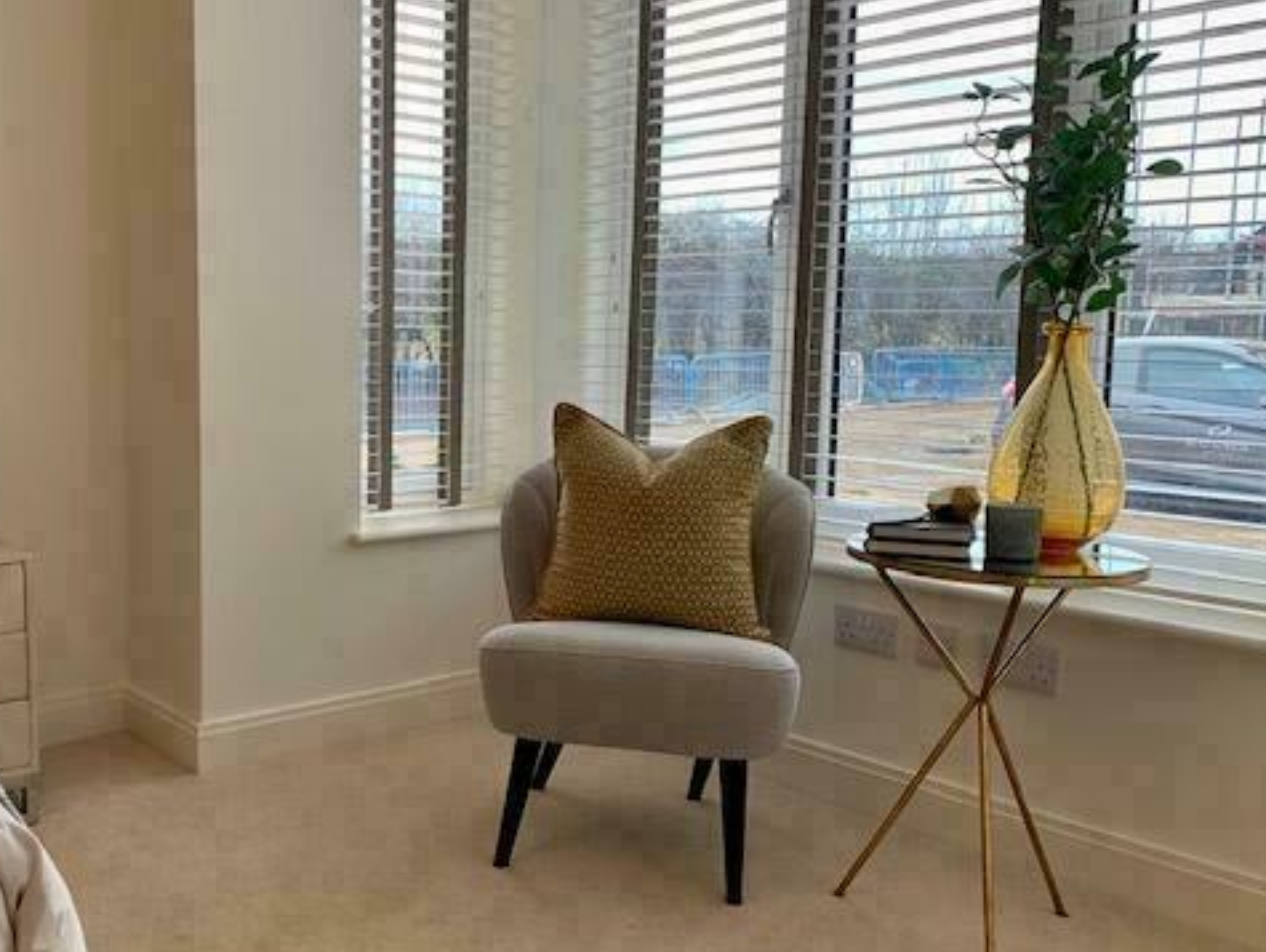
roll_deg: -0.2
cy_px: 467
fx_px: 1281
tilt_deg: -7.1
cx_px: 429
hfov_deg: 51.7
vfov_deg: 40.7
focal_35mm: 35
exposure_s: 1/50
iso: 50
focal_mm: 4.25
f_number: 1.8
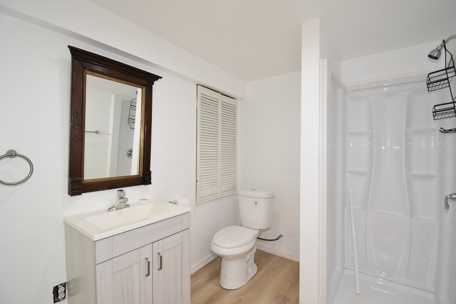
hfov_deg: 100.4
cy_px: 152
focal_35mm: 15
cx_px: 228
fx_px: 190
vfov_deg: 77.3
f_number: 5.6
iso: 800
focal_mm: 10
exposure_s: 1/125
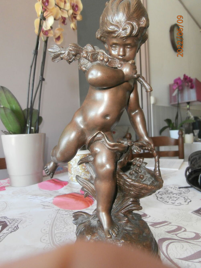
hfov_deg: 56.8
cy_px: 134
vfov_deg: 71.6
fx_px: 186
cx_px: 100
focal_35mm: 24
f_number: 3
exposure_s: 1/30
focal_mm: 4.2
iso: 200
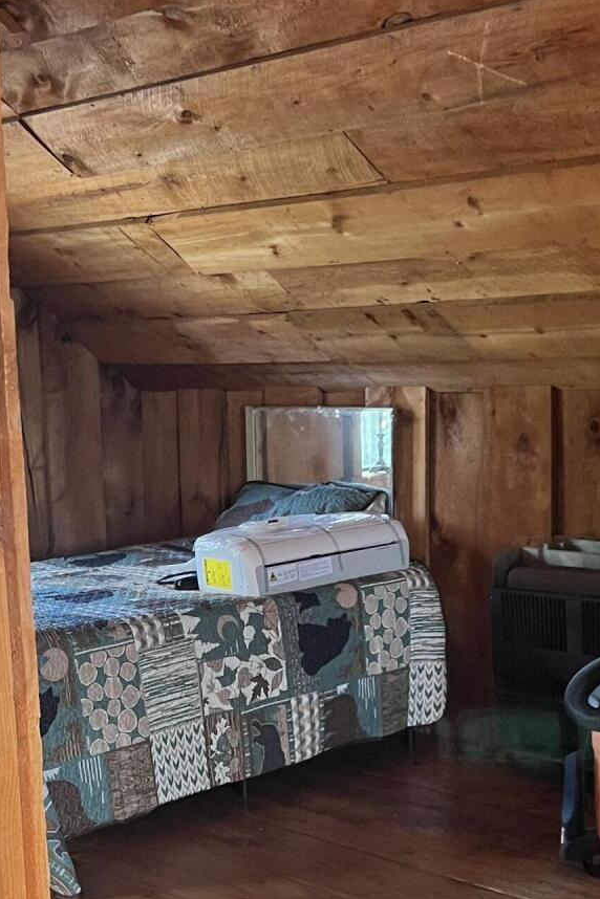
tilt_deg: -11.4
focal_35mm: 63
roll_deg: +3.2
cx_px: 163
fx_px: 1575
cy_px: 626
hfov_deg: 21.4
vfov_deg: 31.5
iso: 125
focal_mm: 5.7
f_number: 1.5
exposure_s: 1/96
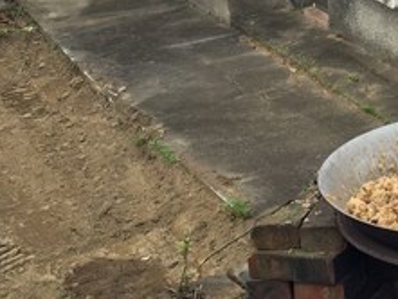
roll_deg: -0.7
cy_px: -47
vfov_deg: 16.9
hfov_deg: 20.8
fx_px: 966
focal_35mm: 84
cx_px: 546
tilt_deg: -12.5
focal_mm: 4.15
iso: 32
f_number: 2.2
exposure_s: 1/1026
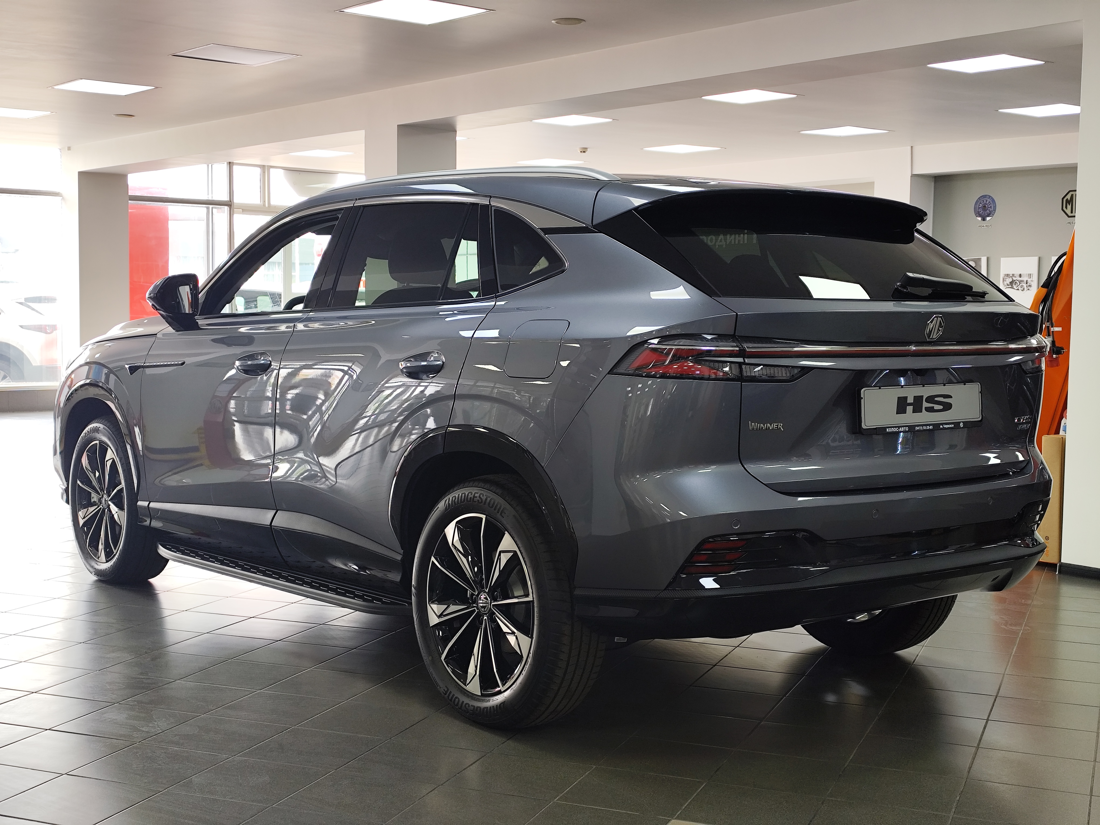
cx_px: 550
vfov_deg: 31.5
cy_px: 412
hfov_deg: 41.2
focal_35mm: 46
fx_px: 1462
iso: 50
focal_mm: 6.19
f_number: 1.65
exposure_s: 1/33.3
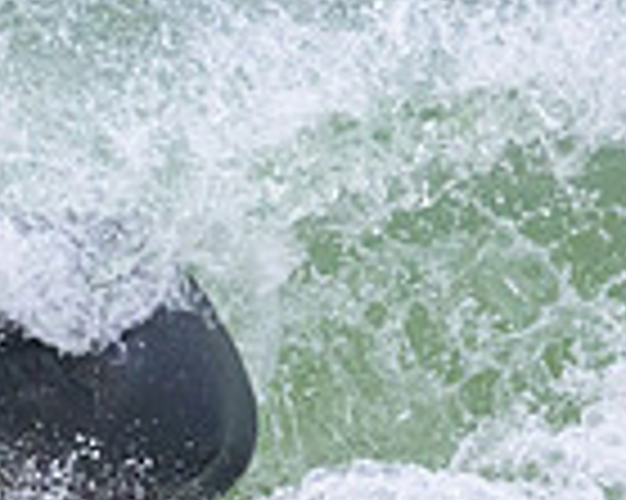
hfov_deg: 0.6
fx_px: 58116
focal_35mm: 3139
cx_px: -68
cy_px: 606
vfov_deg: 0.5
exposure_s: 1/2000
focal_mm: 800
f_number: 11
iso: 4500
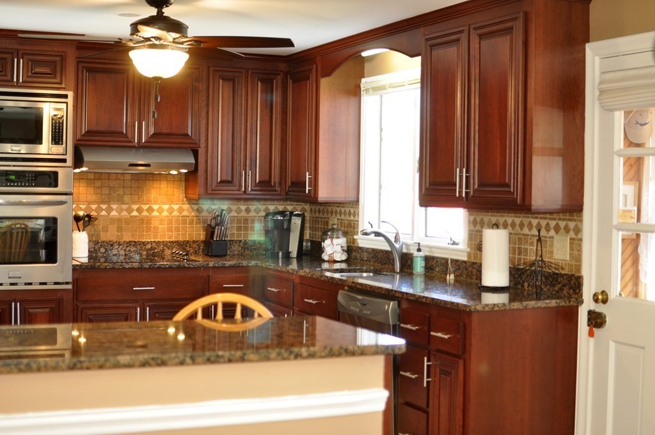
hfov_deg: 37.9
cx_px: 328
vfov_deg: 25.7
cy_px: 218
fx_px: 954
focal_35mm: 52
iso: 400
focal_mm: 35
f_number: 2.5
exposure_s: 1/80
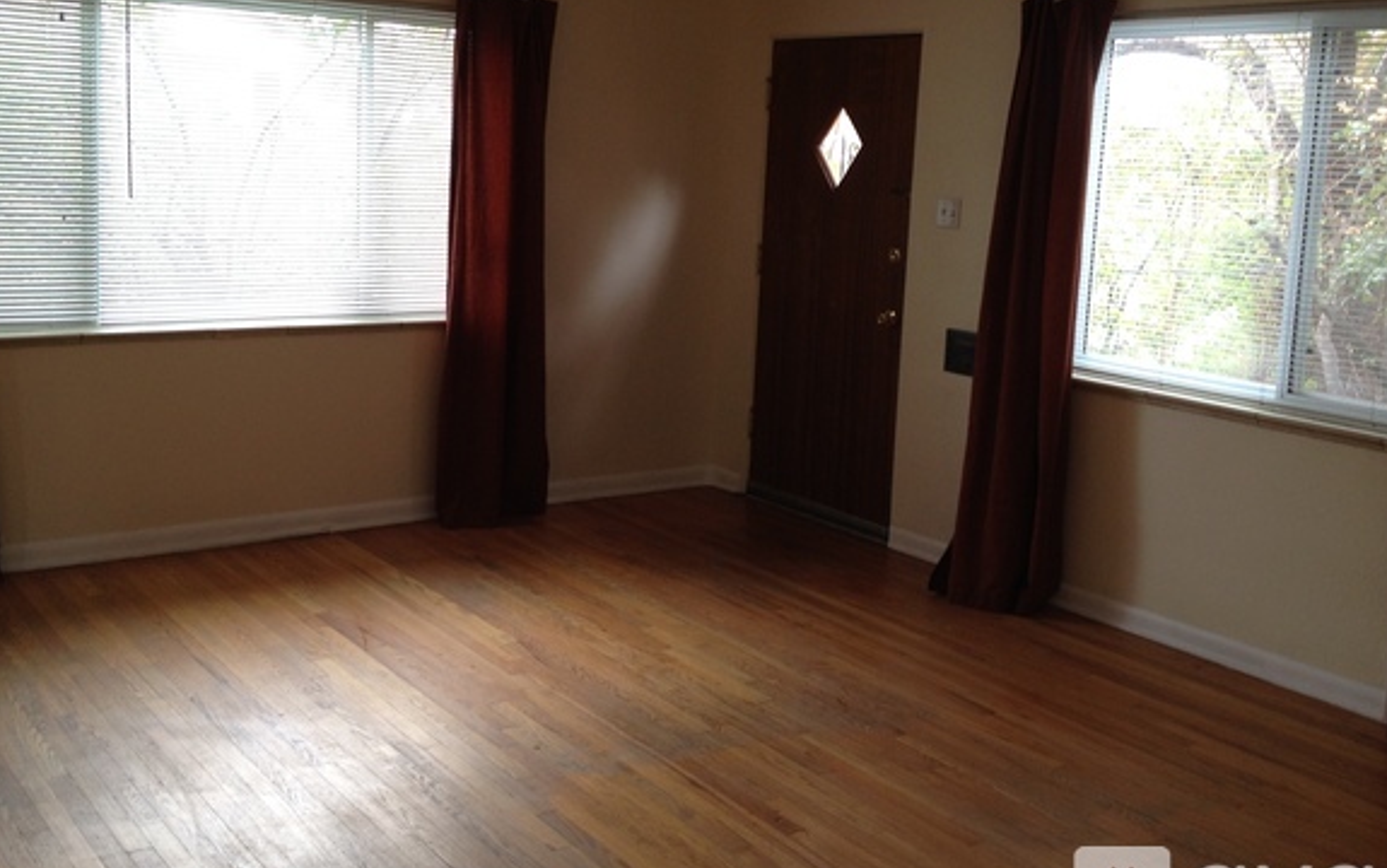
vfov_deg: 29.8
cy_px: 340
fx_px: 1626
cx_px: 660
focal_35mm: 43
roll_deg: -3.0
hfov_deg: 46.2
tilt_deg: -7.5
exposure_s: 1/24
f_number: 2.4
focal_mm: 4.28
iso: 50
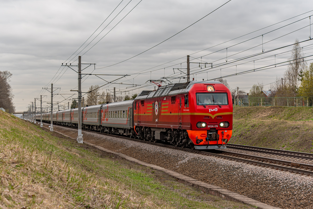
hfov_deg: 38.9
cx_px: 165
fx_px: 444
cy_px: 100
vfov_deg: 26.5
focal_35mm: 51
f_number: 5
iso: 400
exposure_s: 1/500
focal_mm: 48
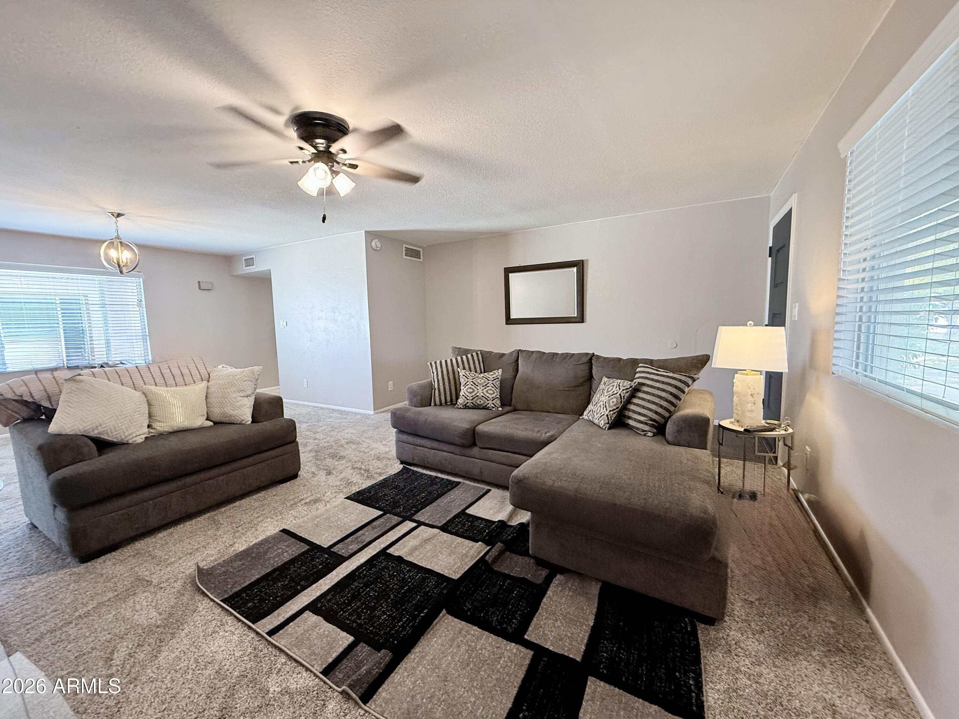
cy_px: 360
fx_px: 388
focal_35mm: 14
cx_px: 480
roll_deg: +1.1
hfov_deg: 102.1
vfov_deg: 85.7
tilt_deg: -4.9
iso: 250
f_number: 2.2
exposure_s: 1/60
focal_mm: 2.22
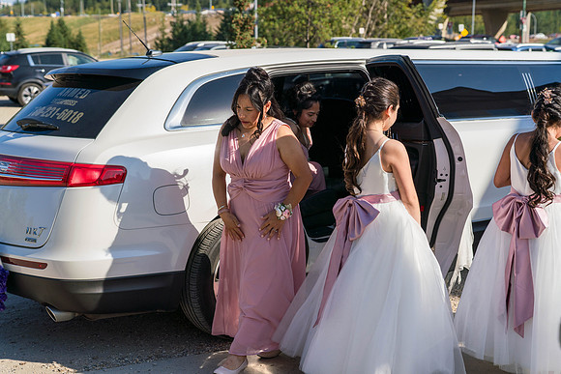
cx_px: 280
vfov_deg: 26.0
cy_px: 187
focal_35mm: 52
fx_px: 810
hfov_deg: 38.2
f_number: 4
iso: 250
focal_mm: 52
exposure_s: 1/2500
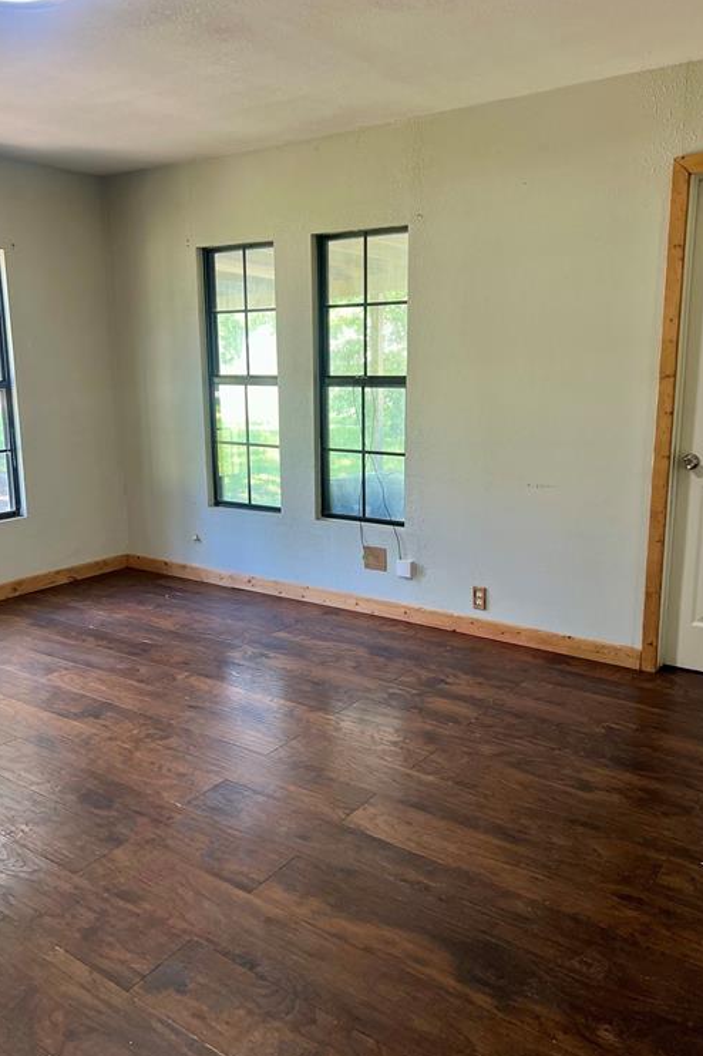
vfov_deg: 65.5
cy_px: 518
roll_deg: +0.6
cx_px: 356
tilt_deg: -11.1
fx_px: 821
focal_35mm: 28
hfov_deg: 46.4
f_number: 1.5
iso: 125
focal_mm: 5.7
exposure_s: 1/113
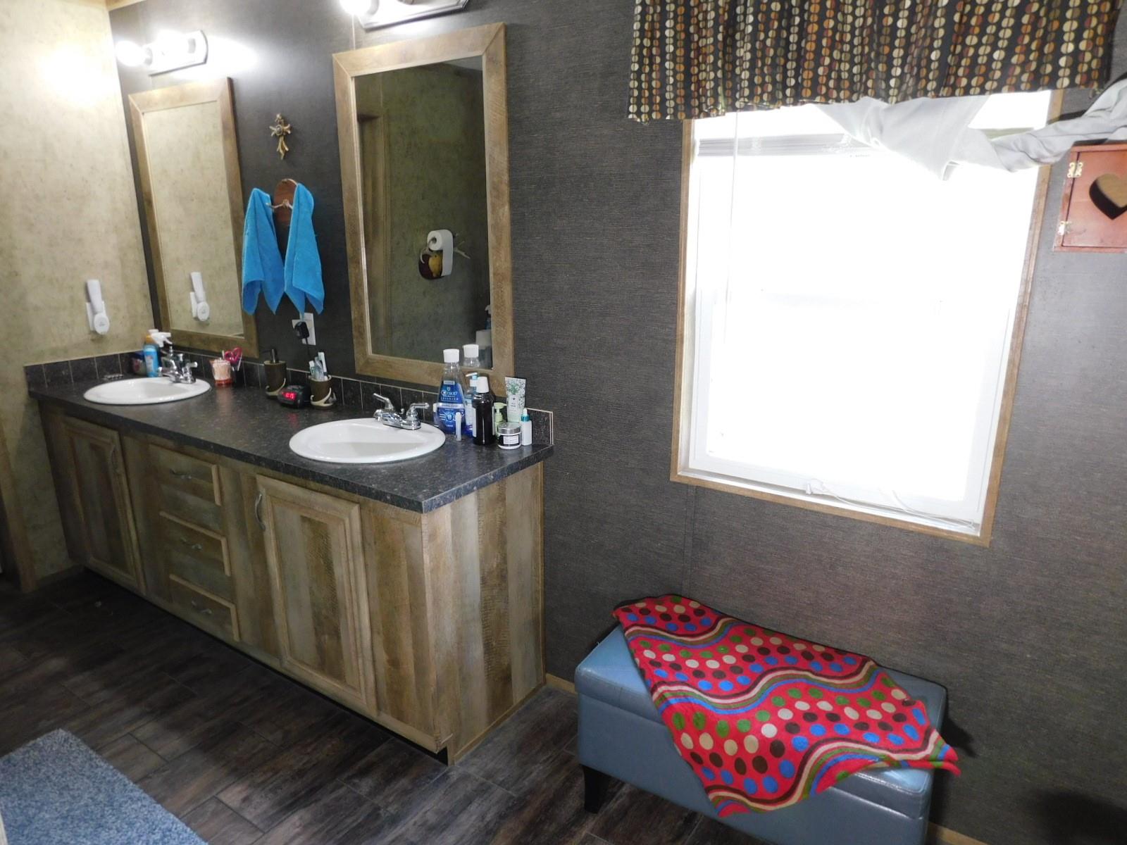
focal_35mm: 23
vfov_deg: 58.9
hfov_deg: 73.9
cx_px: 564
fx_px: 749
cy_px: 422
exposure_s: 1/30
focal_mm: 4
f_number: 3
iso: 220
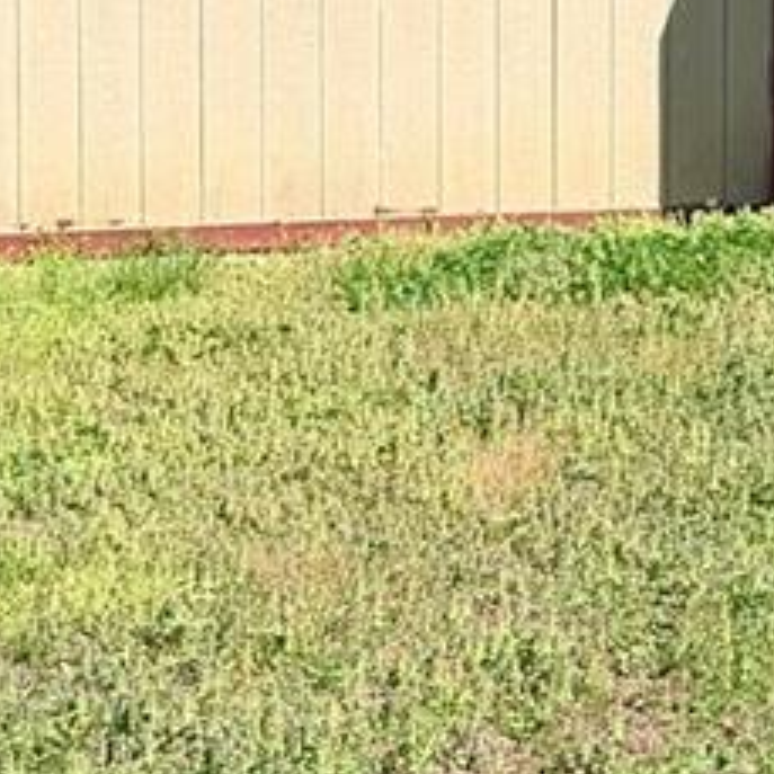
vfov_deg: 12.0
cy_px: -220
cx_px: 882
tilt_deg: -3.2
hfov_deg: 12.1
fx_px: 3592
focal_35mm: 142
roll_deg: +0.0
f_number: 1.78
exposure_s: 1/4405
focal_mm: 6.76
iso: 80
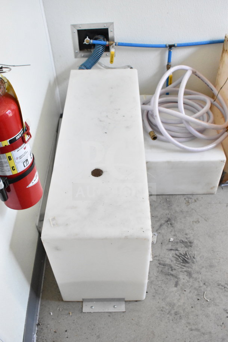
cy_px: 171
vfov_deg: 55.1
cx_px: 114
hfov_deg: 38.4
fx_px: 328
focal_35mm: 34
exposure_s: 1/160
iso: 6400
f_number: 7.1
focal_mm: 23
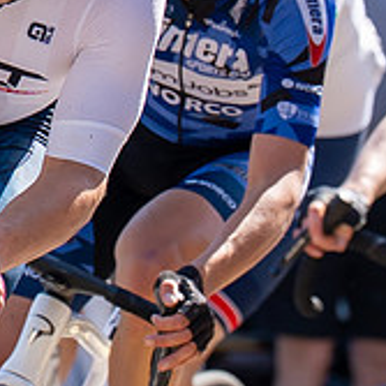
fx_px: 15000
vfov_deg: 1.5
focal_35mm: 1189
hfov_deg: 1.5
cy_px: 197
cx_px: -91
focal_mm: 133
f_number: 3.5
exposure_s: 1/1000
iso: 160
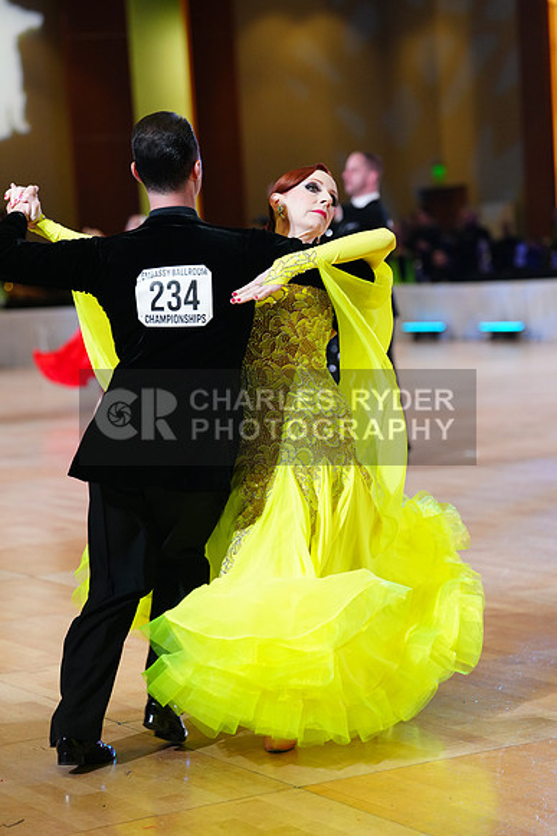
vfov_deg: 21.9
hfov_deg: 14.7
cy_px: 418
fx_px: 2157
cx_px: 278
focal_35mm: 93
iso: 2000
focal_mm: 93
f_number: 2.8
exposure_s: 1/400
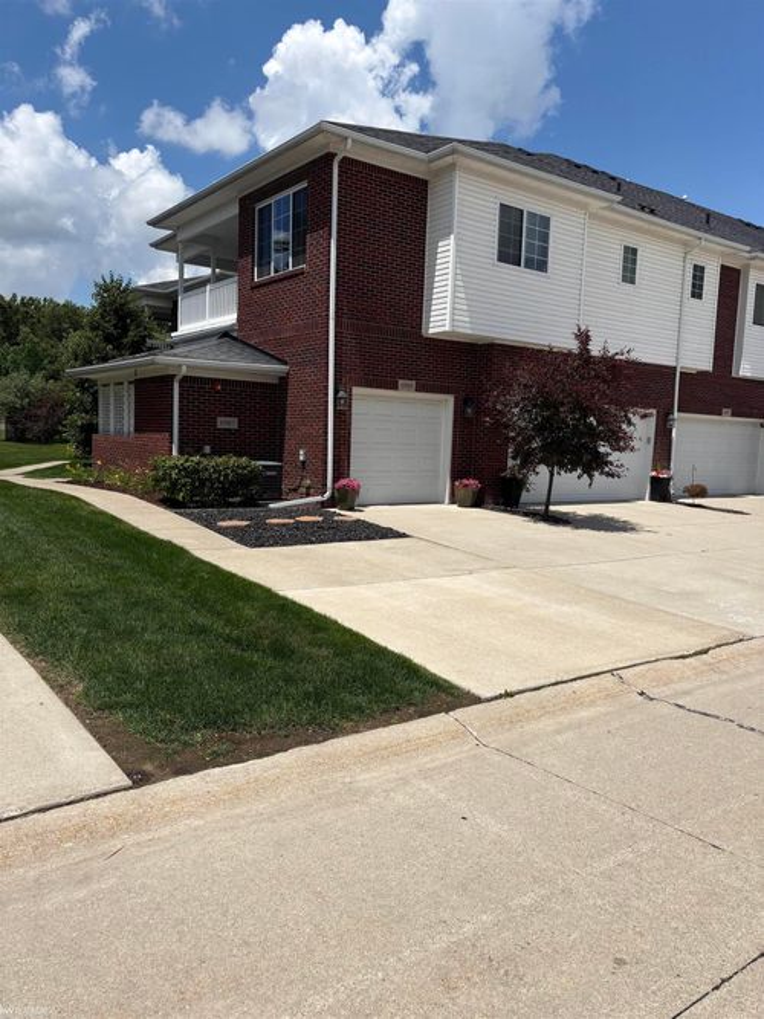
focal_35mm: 26
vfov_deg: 67.3
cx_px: 382
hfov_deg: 53.0
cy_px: 510
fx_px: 765
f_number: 1.6
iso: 50
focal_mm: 5.96
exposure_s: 1/6993
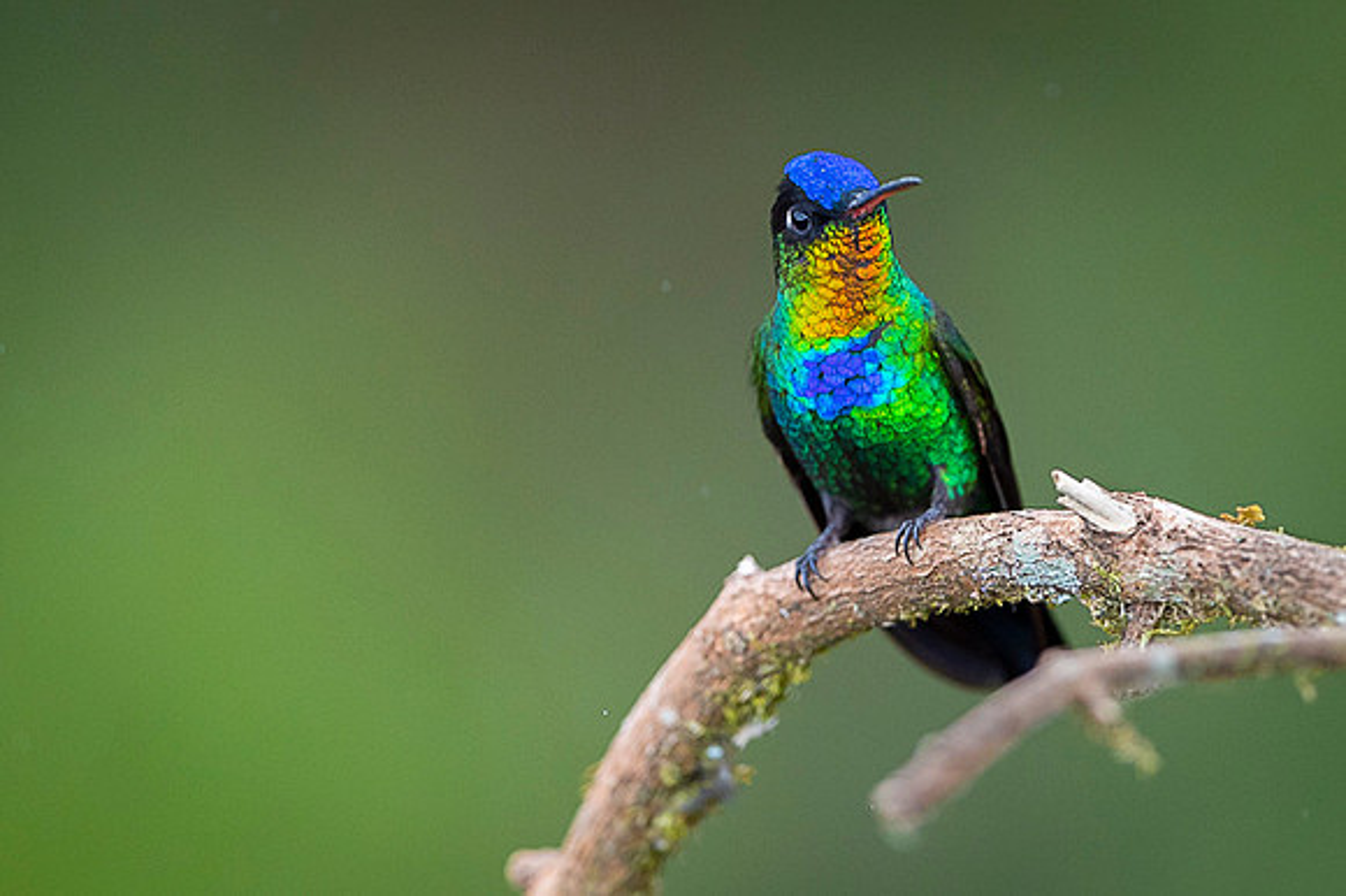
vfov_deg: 1.8
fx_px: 28774
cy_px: 246
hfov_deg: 2.7
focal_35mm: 770
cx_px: 833
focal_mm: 500
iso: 1600
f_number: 4
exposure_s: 1/2500
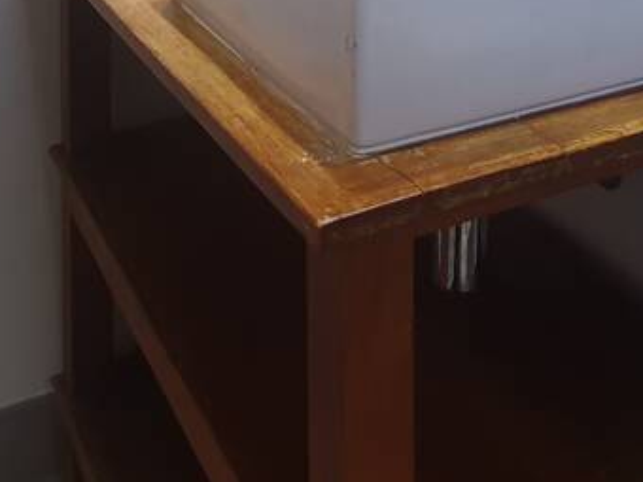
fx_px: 1022
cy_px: -323
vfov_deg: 20.7
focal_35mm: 55
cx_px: 454
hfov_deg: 34.4
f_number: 2.2
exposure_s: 1/60
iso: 100
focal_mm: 1.8
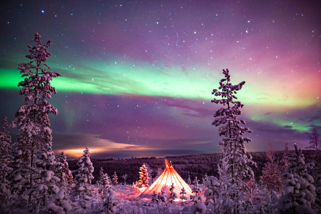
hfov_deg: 54.4
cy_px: 107
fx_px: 312
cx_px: 160
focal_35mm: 35
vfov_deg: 37.9
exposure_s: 13
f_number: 1.6
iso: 1000
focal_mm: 35
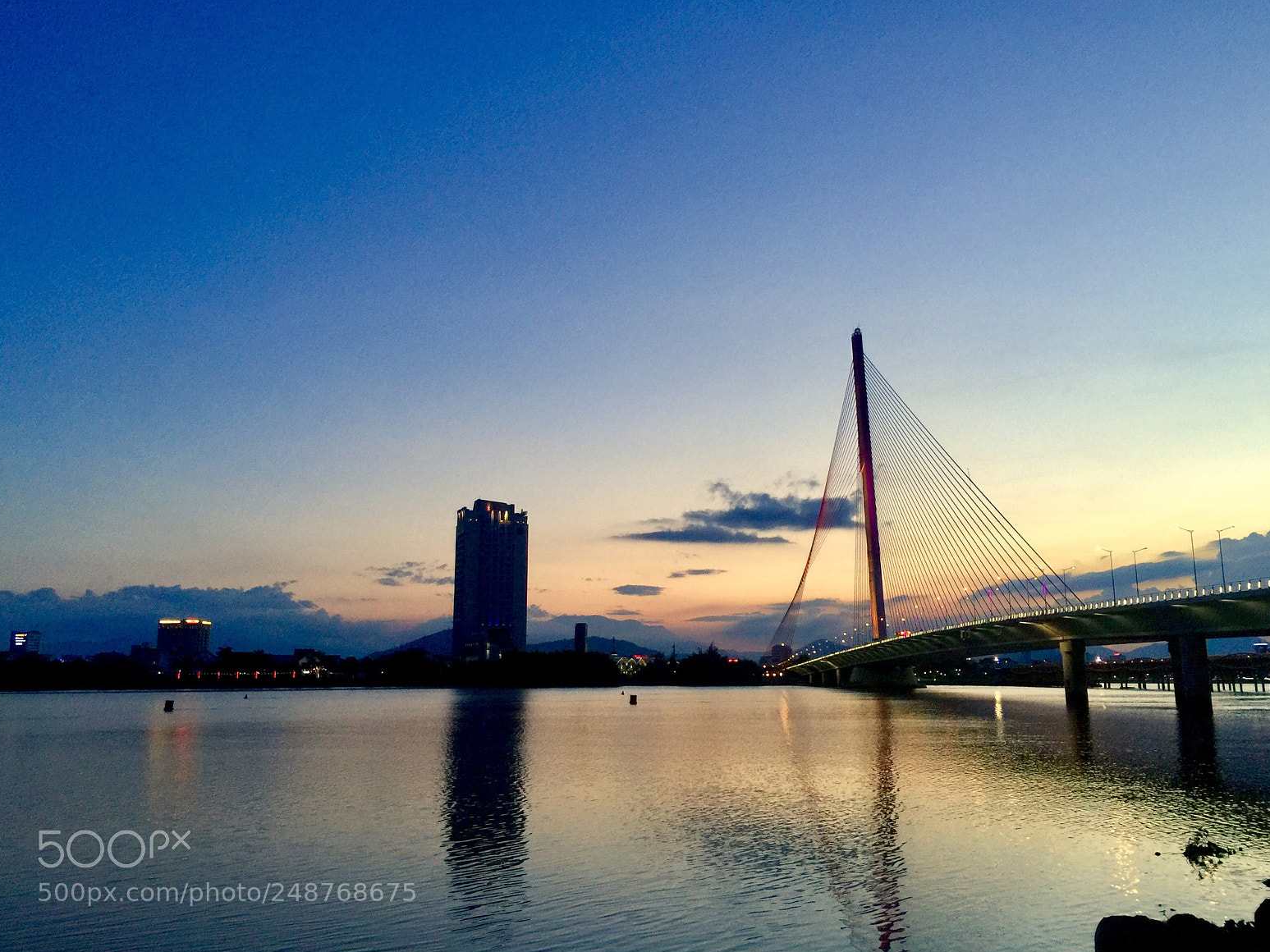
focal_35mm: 30
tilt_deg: +12.3
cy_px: 465
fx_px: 1101
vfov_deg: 46.8
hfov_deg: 60.0
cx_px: 644
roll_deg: -0.8
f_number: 2.2
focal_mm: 4.15
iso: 64
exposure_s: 1/33
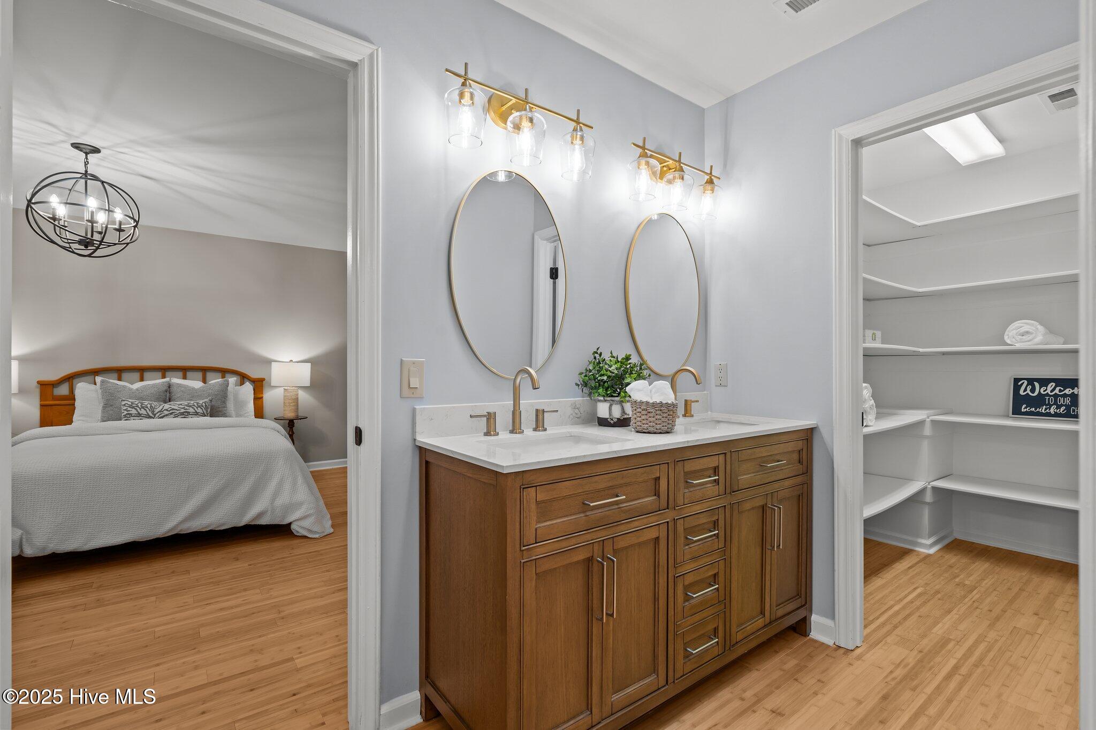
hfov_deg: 96.7
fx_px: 487
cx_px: 548
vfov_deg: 73.7
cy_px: 365
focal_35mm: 16
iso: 400
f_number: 8
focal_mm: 16
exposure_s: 1/2.5
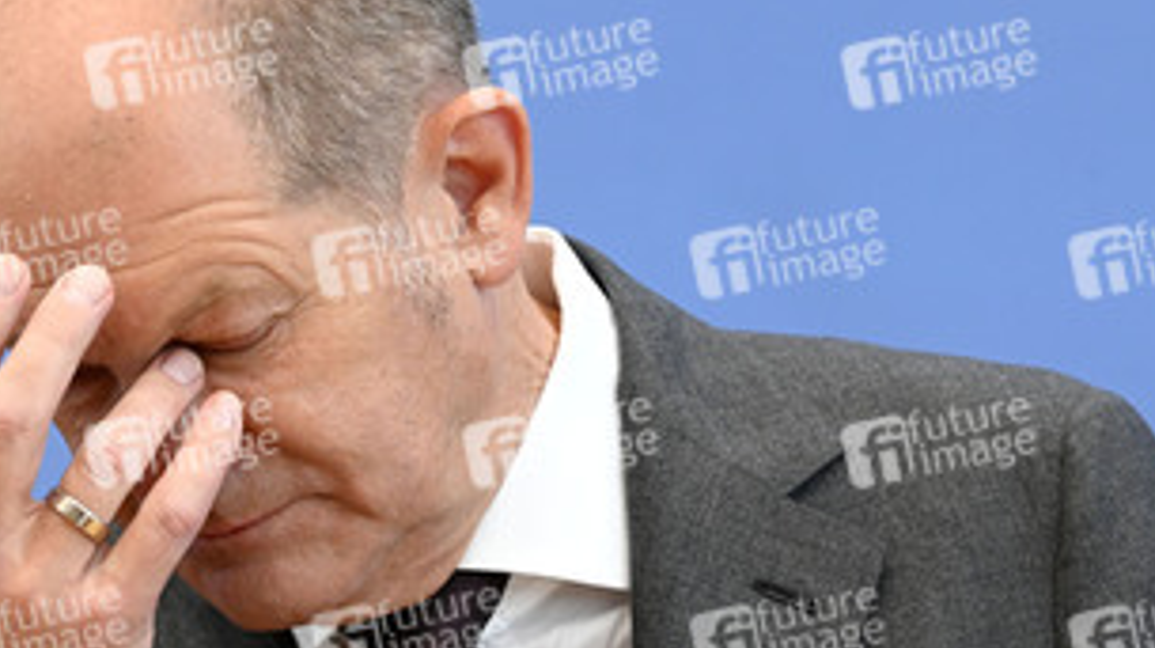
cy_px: 349
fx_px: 7589
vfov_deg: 4.9
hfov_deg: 8.7
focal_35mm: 248
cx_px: 460
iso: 5000
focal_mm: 160
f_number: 6.3
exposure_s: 1/640
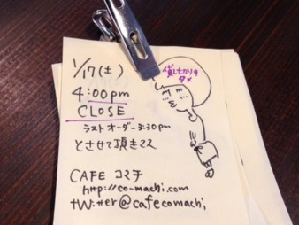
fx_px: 380
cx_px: 106
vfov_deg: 32.9
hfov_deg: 42.5
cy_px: 118
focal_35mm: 44
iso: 125
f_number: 2.4
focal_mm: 4.12
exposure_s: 1/20
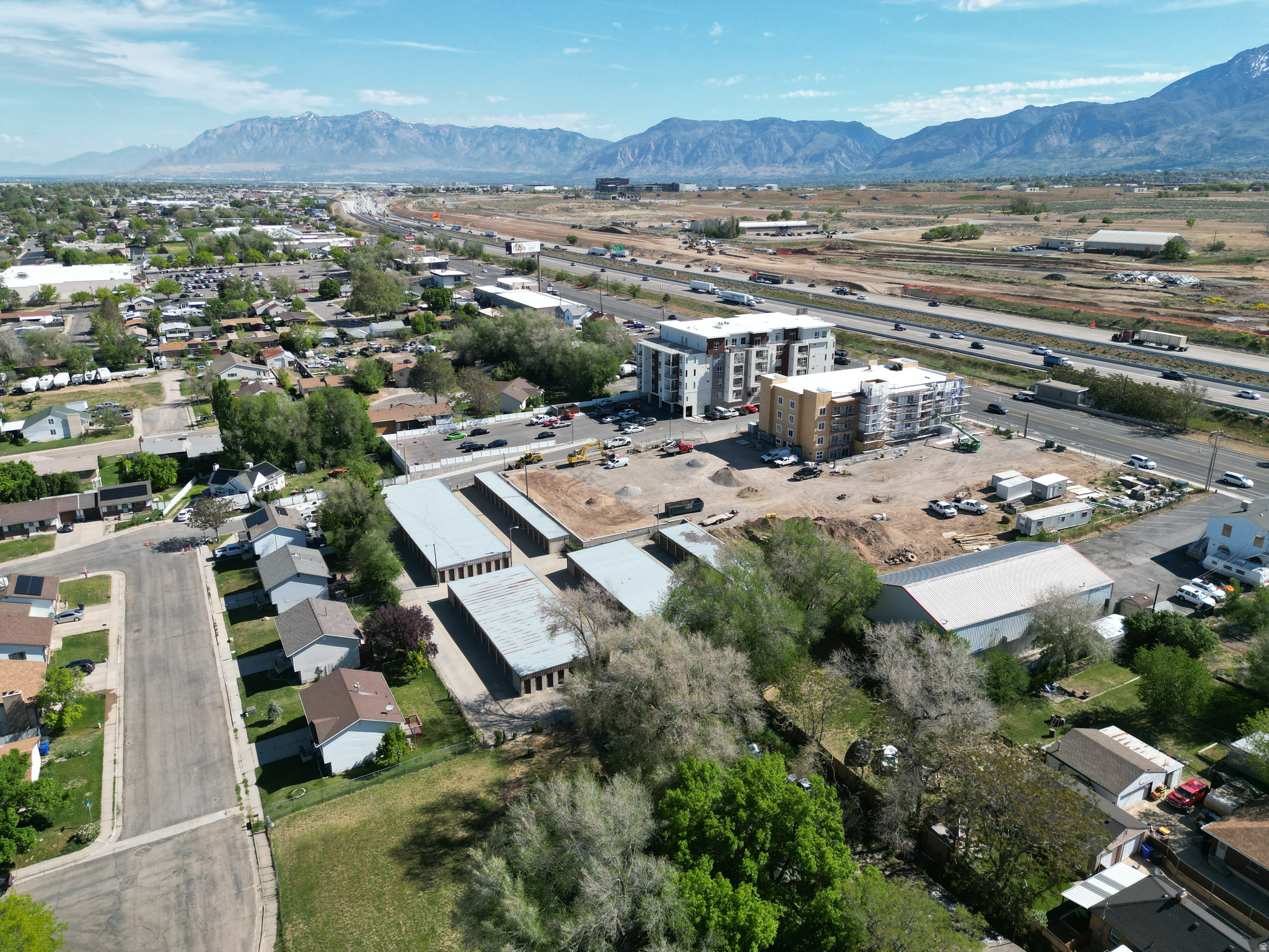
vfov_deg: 56.8
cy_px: 476
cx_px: 634
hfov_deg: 71.6
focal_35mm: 24
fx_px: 880
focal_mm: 6.72
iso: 130
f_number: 1.7
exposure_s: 1/3200
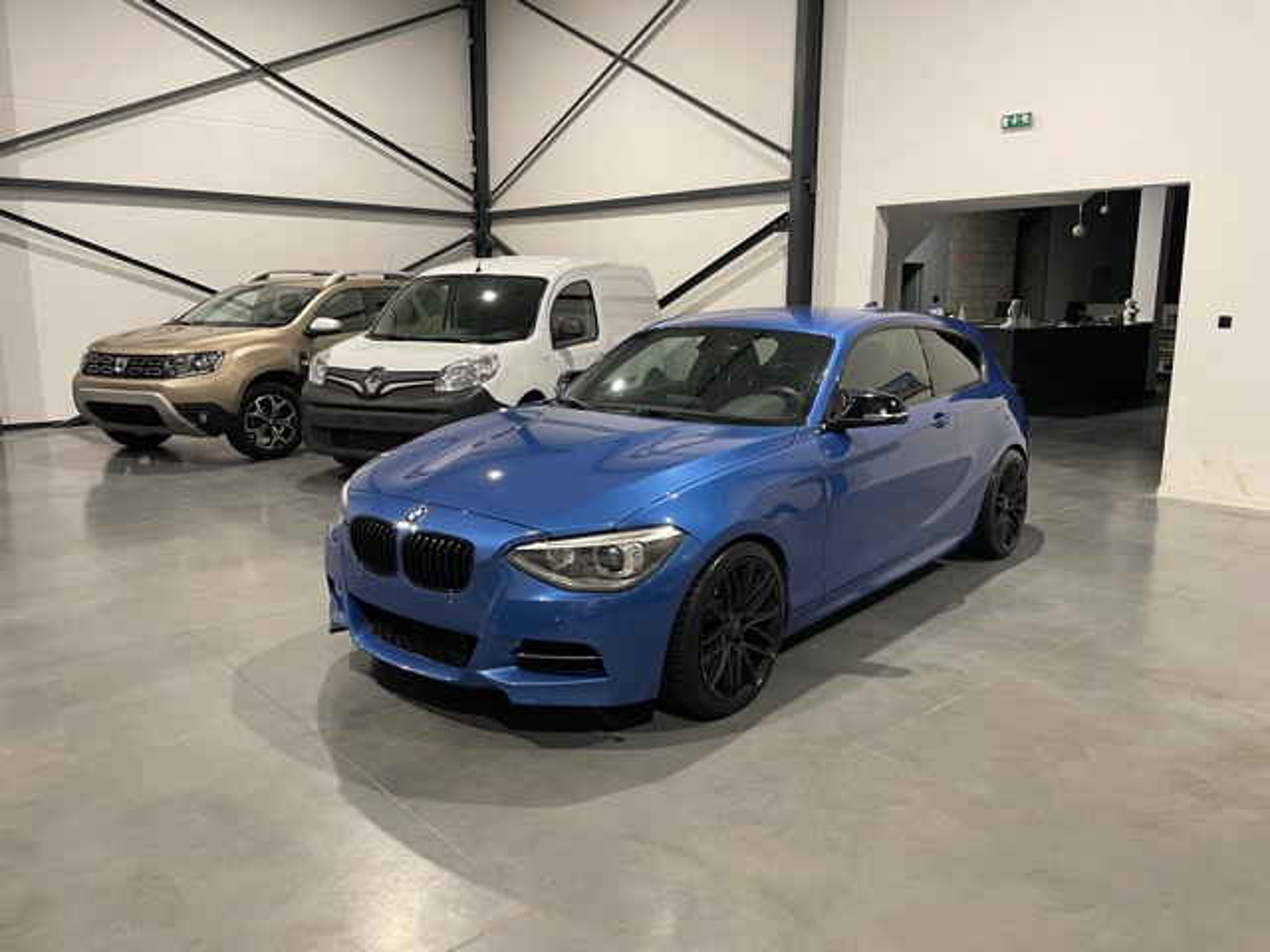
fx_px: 954
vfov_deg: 53.1
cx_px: 635
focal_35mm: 26
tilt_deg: -11.3
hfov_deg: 67.3
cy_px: 476
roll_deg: -0.8
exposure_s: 1/50
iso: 100
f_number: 1.6
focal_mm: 4.2
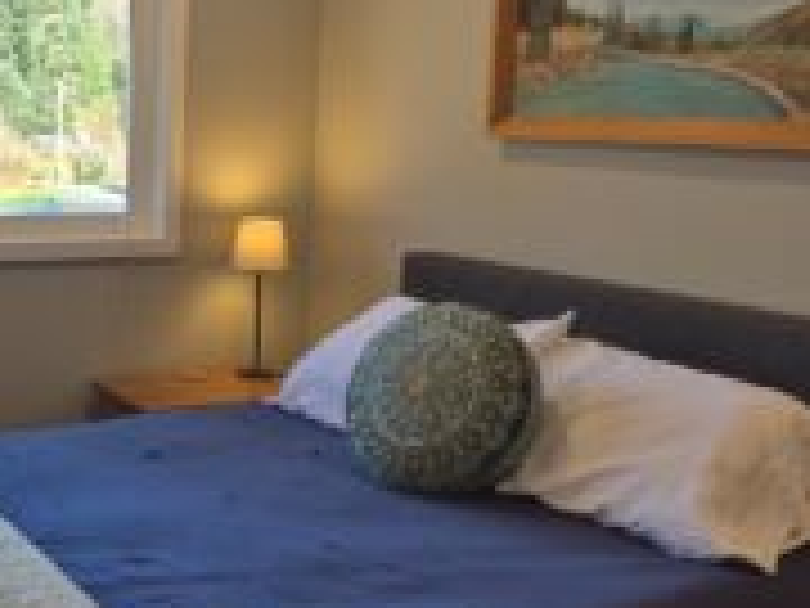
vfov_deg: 28.5
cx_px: 171
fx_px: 1193
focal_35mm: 51
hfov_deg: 36.3
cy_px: 266
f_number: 1.8
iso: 32
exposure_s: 1/120
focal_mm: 5.4
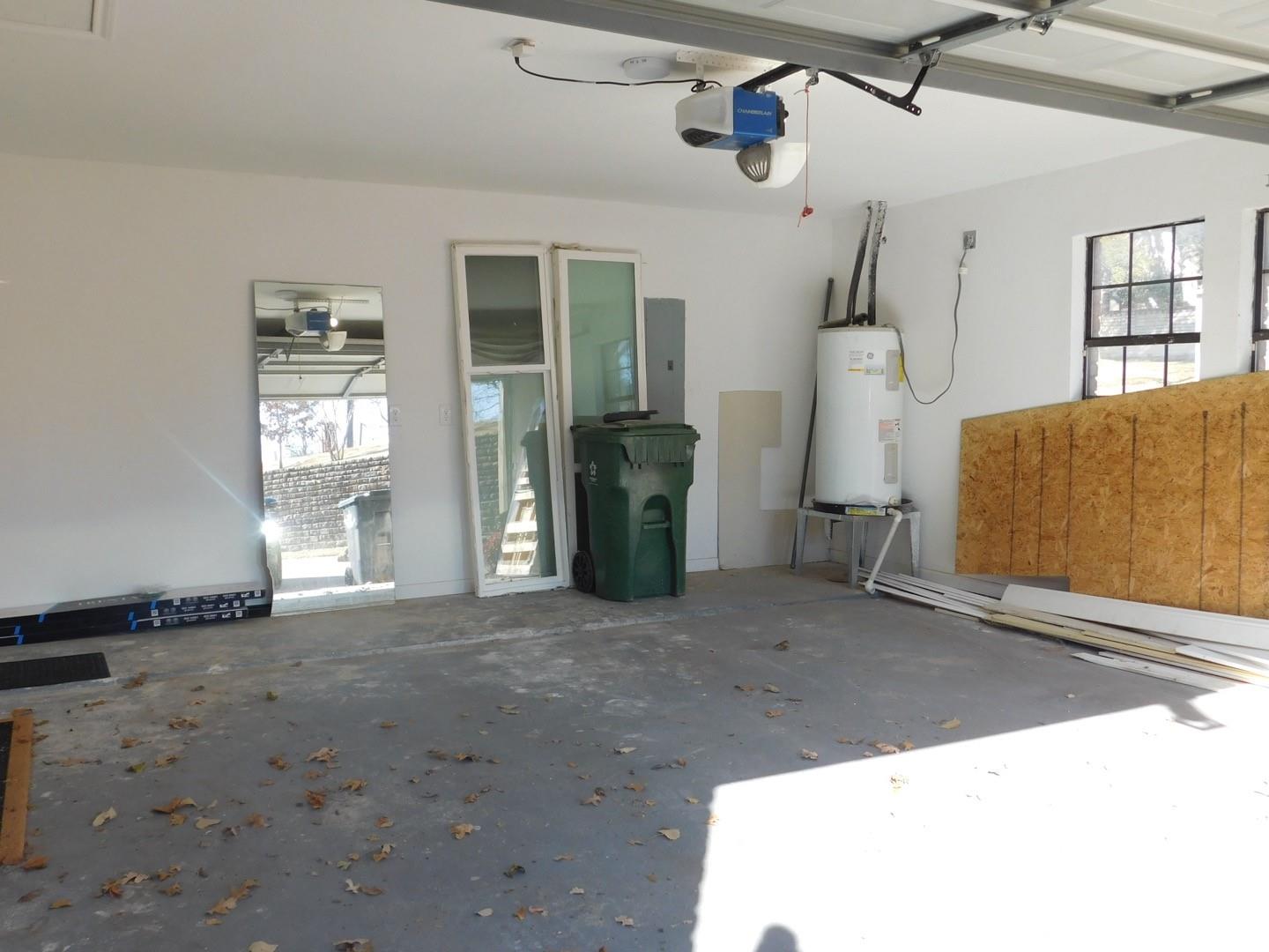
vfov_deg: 46.8
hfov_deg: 60.0
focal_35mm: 30
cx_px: 634
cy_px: 476
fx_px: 1100
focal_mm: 5.3
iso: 125
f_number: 3.2
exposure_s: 1/200
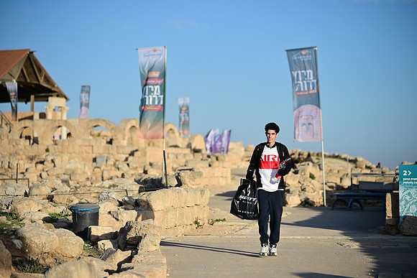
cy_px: 139
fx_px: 1344
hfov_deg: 17.6
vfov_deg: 11.8
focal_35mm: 116
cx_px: 208
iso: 140
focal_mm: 116
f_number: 2.8
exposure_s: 1/3200
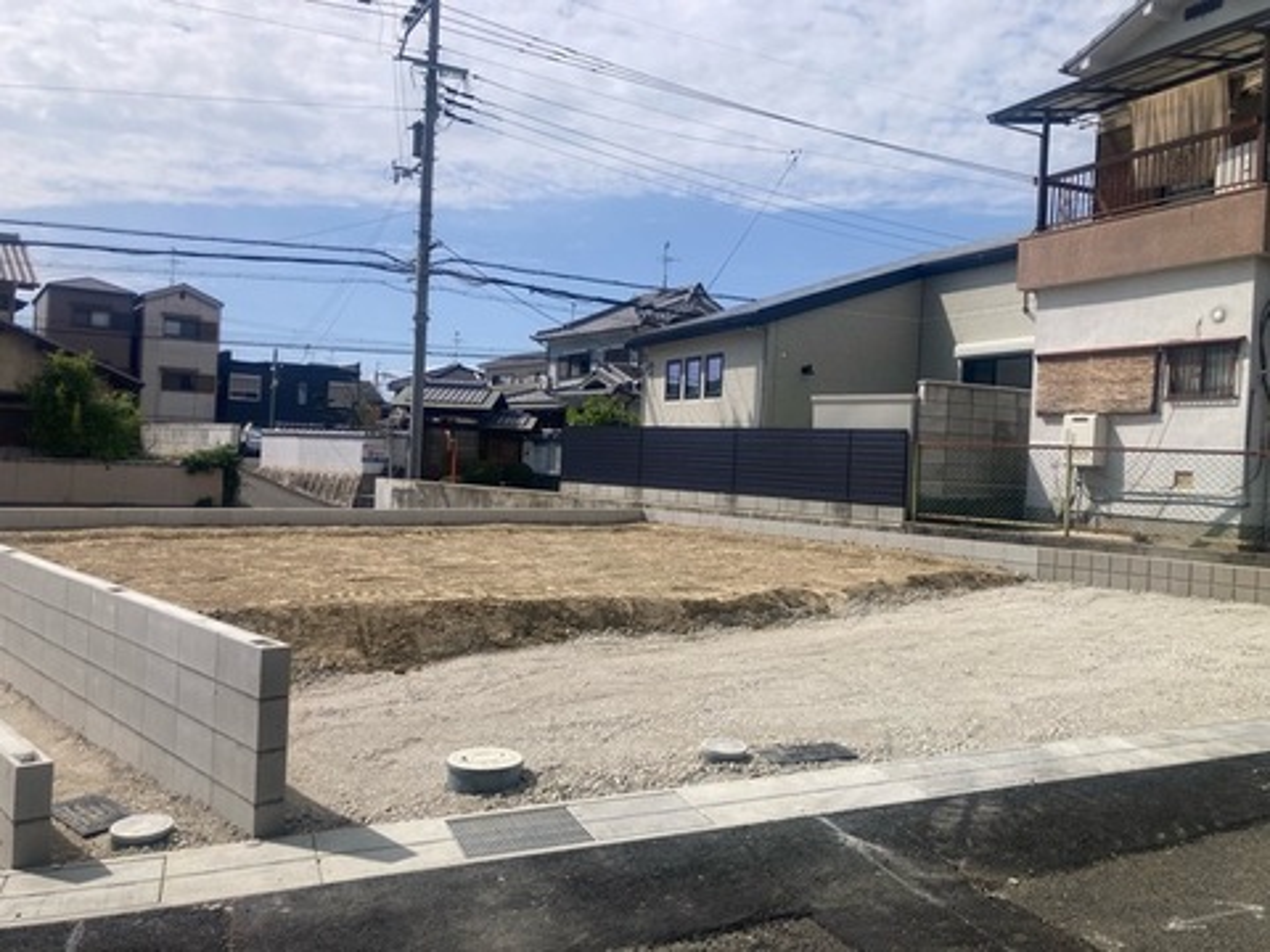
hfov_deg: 63.4
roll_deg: -2.7
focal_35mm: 28
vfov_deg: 49.7
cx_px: 635
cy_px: 476
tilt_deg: +1.1
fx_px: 1027
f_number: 1.8
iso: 20
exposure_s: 1/4367
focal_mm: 3.99
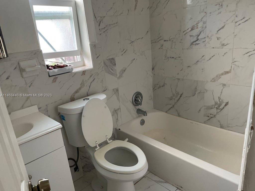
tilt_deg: -18.6
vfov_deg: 53.1
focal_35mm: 26
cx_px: 128
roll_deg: +6.0
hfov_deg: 67.3
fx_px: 192
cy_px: 96
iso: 320
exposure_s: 1/60
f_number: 1.6
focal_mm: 4.2
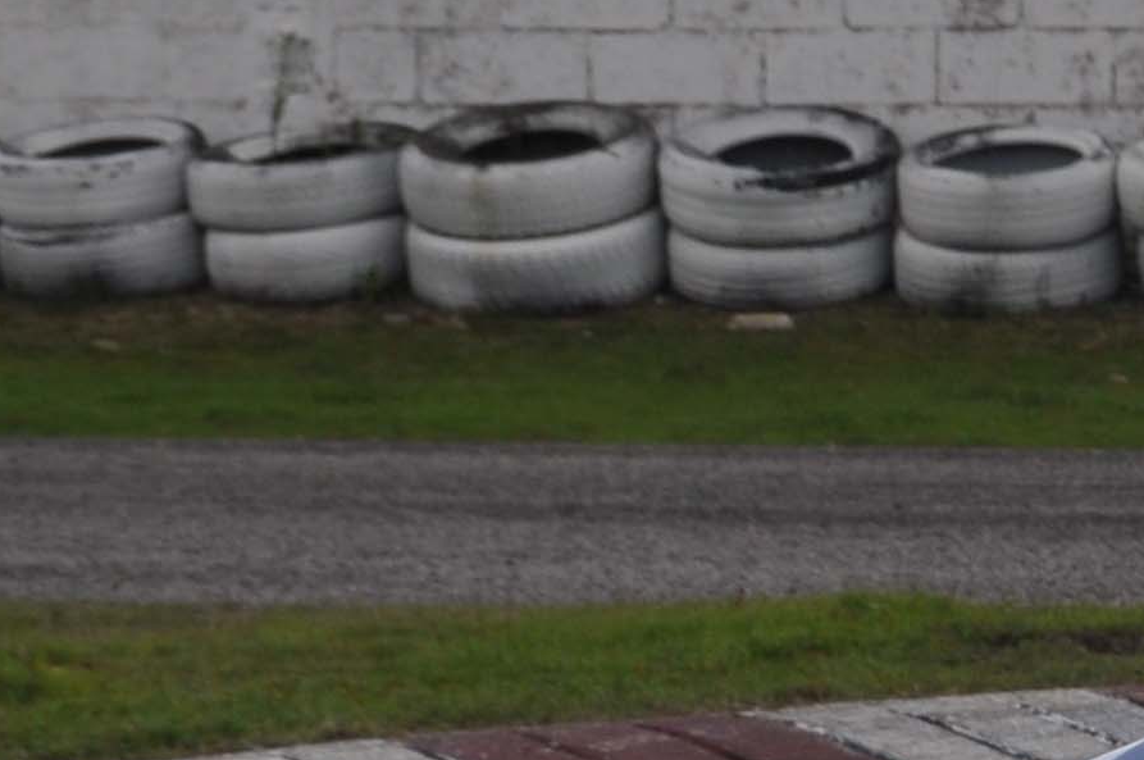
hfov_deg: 8.2
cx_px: 1709
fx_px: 7776
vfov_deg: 5.5
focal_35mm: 245
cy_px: 1491
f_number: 8
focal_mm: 34
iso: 200
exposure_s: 1/250
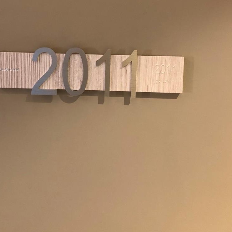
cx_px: 102
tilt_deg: -6.1
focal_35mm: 40
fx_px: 303
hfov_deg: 41.8
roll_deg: -1.5
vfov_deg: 41.1
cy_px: 70
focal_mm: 4
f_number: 1.8
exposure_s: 1/15
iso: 100
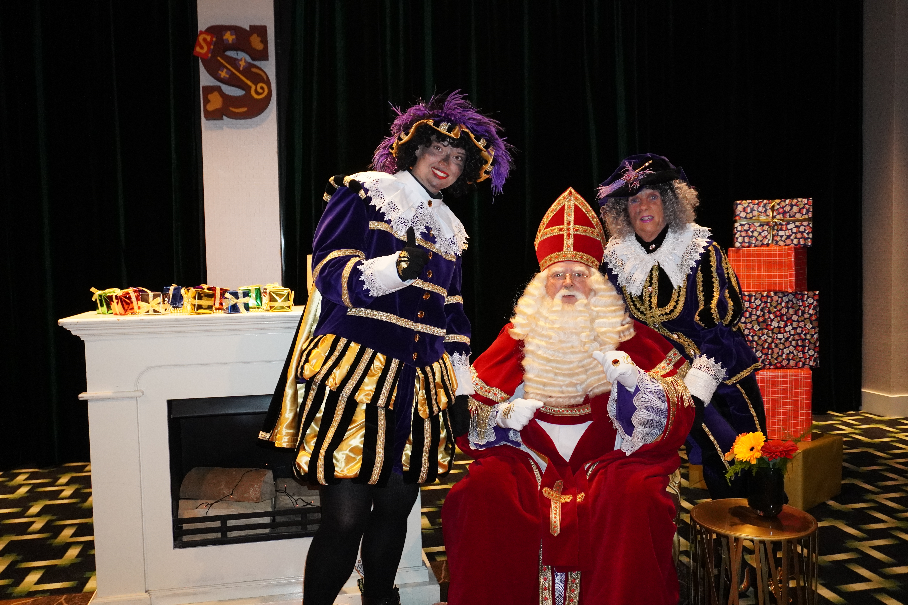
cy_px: 302
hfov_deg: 61.9
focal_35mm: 30
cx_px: 454
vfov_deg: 43.6
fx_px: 757
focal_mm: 20
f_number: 4
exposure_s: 1/160
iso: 3200
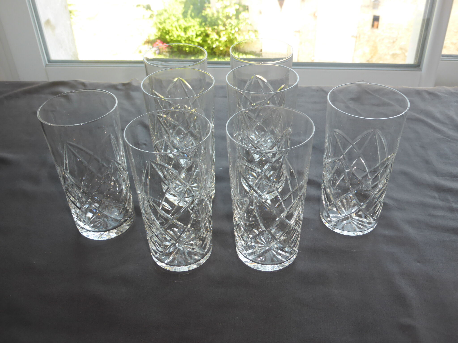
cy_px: 172
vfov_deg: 41.8
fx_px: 450
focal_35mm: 34
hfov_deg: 54.0
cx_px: 229
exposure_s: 1/60
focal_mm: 6.1
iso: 125
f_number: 3.7
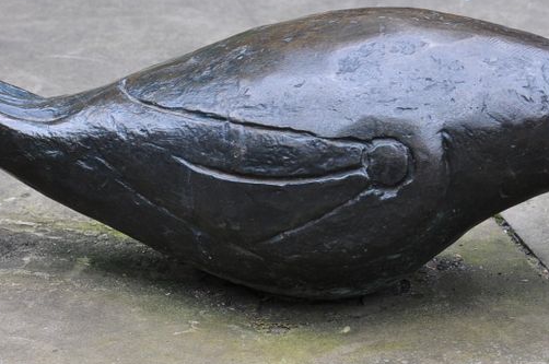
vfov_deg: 6.8
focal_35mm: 202
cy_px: 134
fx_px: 3076
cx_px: 332
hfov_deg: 10.2
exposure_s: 1/50
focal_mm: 66
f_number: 8
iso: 400
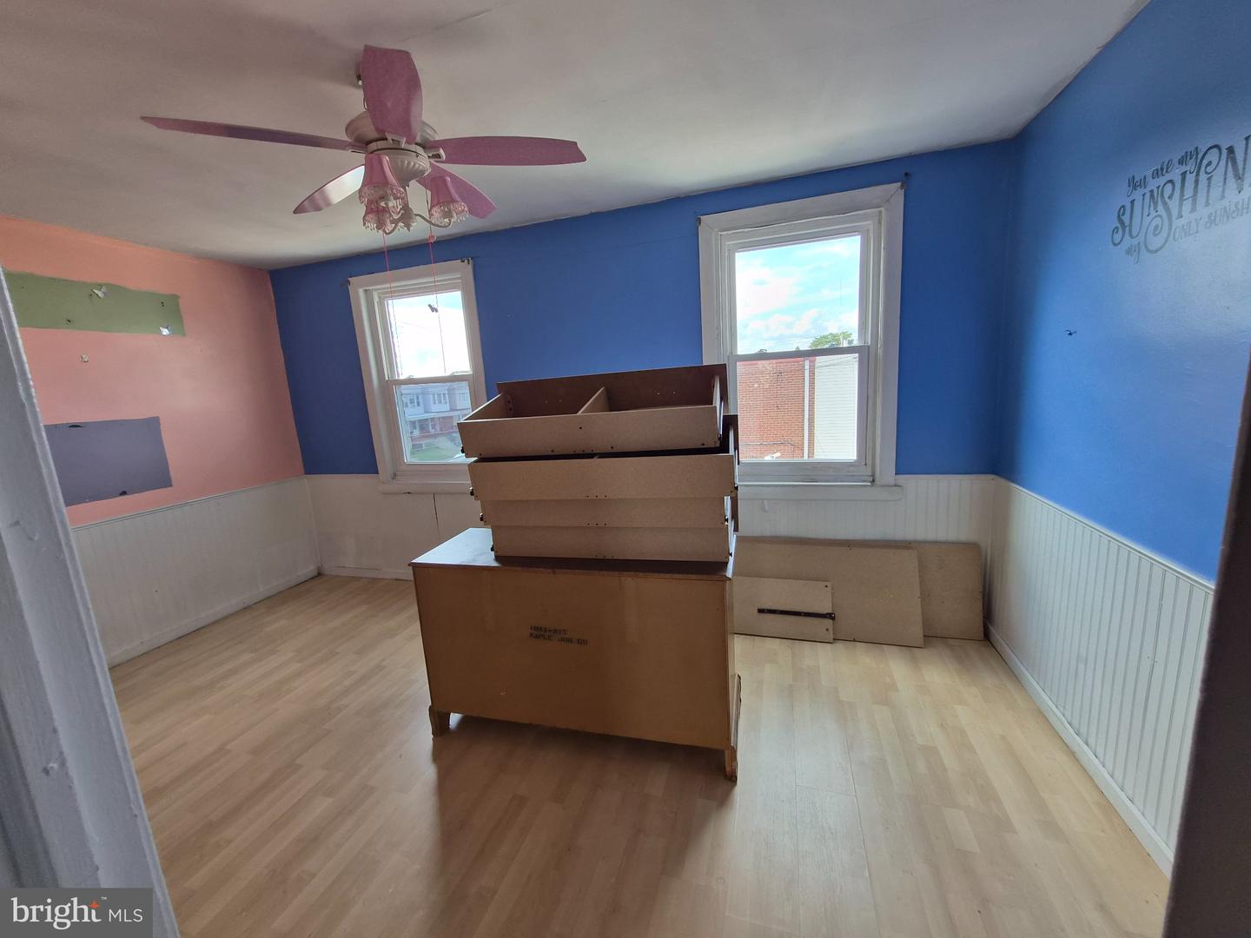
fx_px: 470
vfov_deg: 89.9
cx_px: 626
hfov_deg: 106.2
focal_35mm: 13
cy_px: 469
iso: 50
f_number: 2.2
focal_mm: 1.7
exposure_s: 1/60
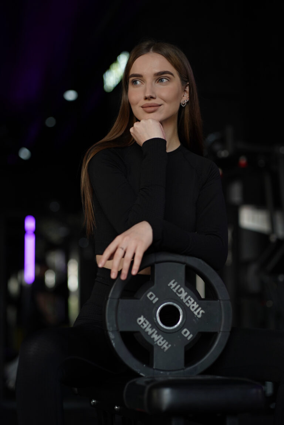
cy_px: 212
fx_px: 1006
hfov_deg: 16.1
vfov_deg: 23.9
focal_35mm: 85
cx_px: 142
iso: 640
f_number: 2.5
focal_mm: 85
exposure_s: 1/400
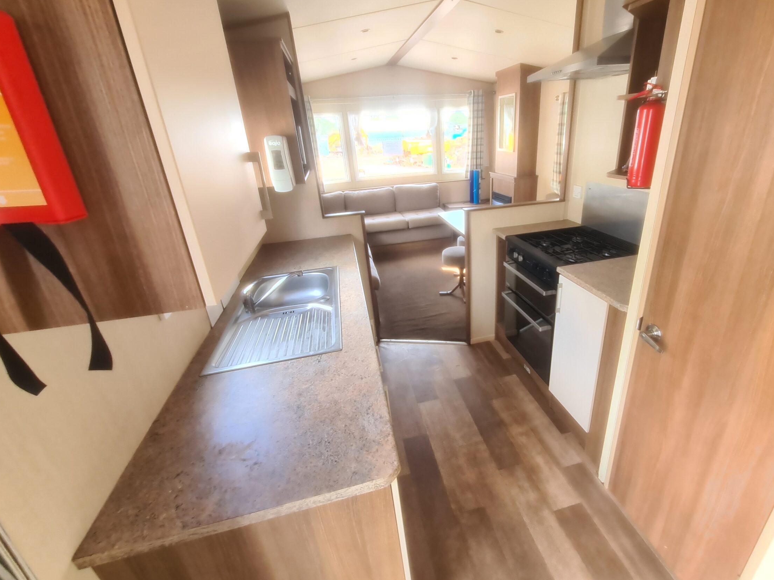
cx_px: 430
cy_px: 284
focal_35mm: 15
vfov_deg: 81.7
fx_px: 335
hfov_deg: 97.8
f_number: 2.2
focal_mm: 2.2
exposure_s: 1/50
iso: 125
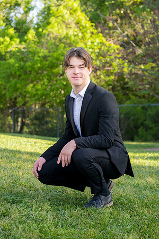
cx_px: 80
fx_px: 795
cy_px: 120
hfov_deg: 11.4
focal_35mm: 120
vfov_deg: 17.1
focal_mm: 120
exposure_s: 1/125
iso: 250
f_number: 7.1
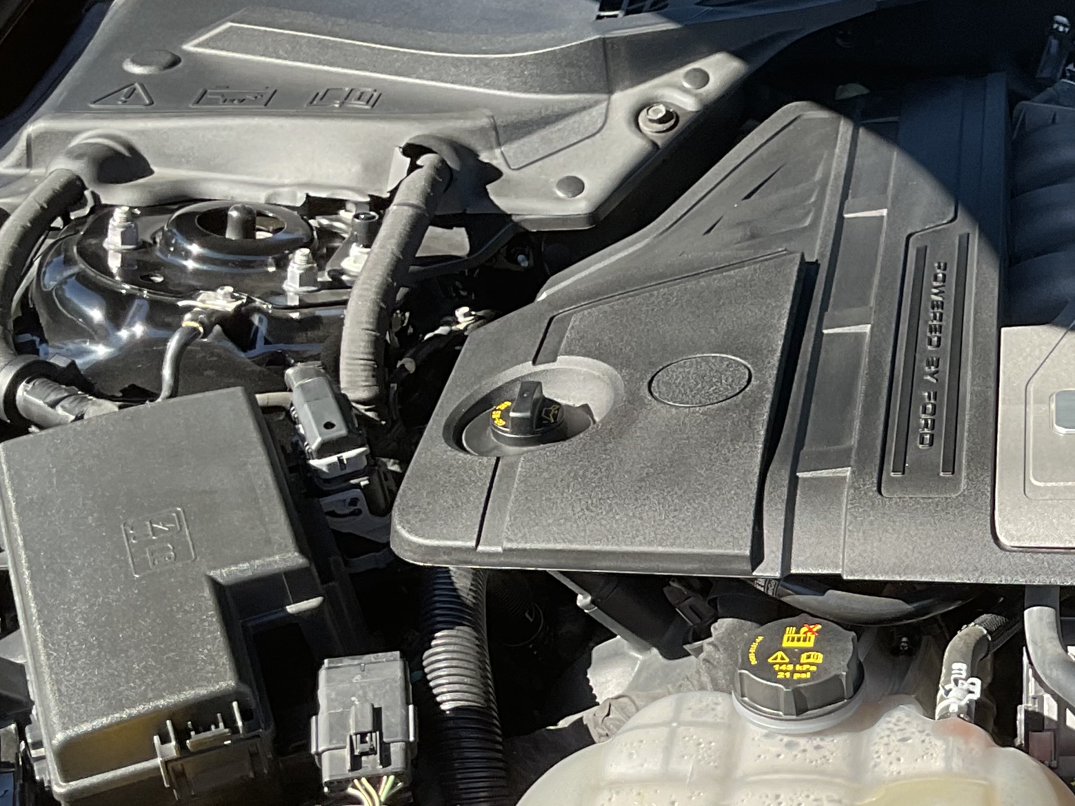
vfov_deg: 19.6
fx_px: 2329
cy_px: 454
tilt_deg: -35.3
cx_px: 1126
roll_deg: -0.6
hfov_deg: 24.5
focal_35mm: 75
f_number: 1.8
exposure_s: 1/255
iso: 16
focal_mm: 3
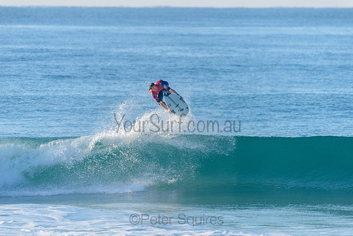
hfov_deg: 4.1
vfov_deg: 2.8
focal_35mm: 500
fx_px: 4905
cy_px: 118
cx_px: 176
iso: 400
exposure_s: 1/2000
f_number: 5.6
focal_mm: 500
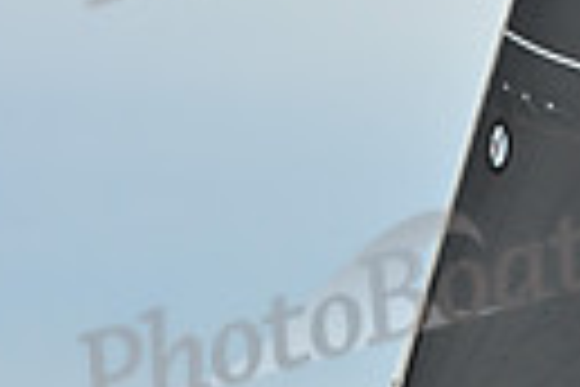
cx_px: 949
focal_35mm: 314
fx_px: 5058
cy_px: 475
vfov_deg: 4.4
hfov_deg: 6.5
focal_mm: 70
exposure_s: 1/800
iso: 320
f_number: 9
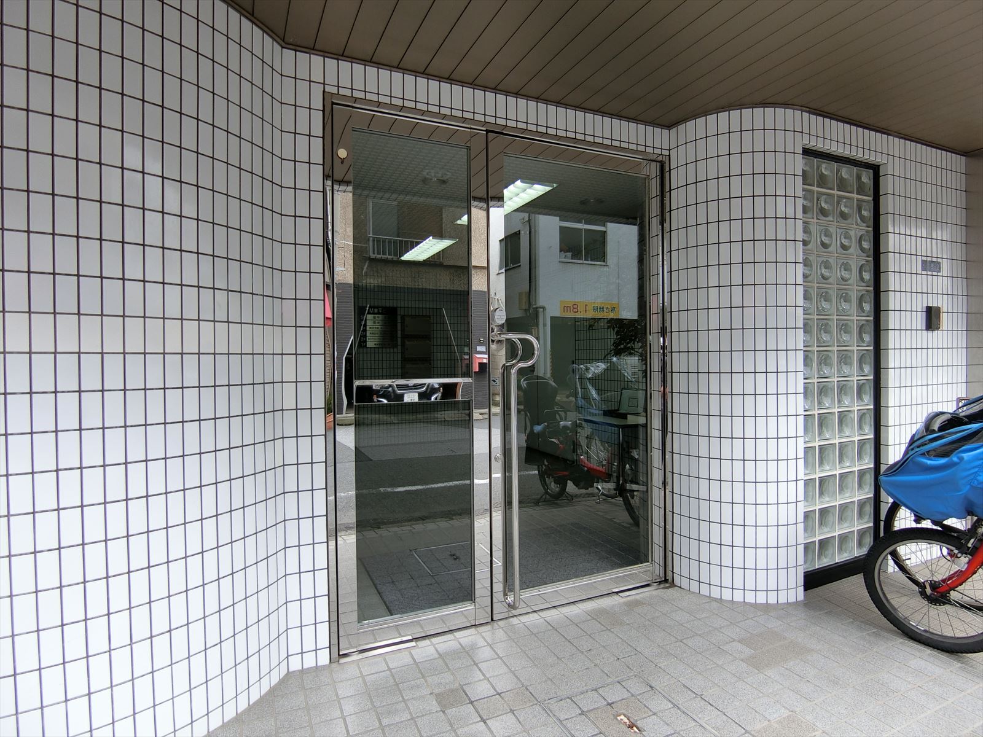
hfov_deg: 84.7
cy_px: 368
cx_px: 492
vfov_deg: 68.7
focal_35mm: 19
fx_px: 540
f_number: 2.7
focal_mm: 4.06
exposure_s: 1/125
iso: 80
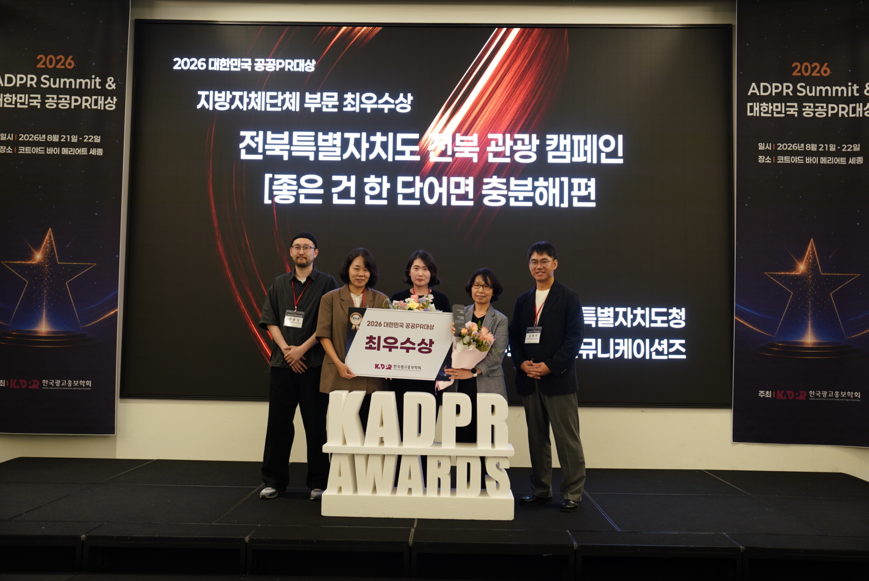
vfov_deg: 38.9
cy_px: 290
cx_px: 434
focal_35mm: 34
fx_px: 821
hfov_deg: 55.8
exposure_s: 1/30
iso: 320
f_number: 2.8
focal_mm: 34
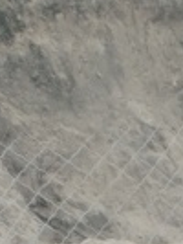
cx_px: 703
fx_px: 1464
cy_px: 803
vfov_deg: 7.8
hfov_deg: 6.1
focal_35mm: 208
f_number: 1.8
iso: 182
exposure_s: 1/100
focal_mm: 4.25
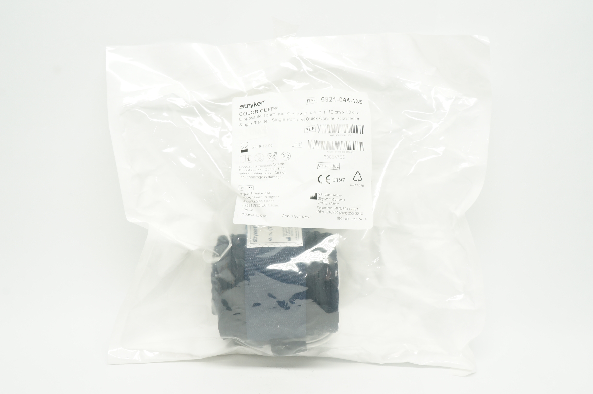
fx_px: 617
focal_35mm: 38
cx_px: 296
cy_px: 197
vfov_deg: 35.4
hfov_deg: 51.3
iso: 400
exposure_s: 1/15
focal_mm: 25
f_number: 10
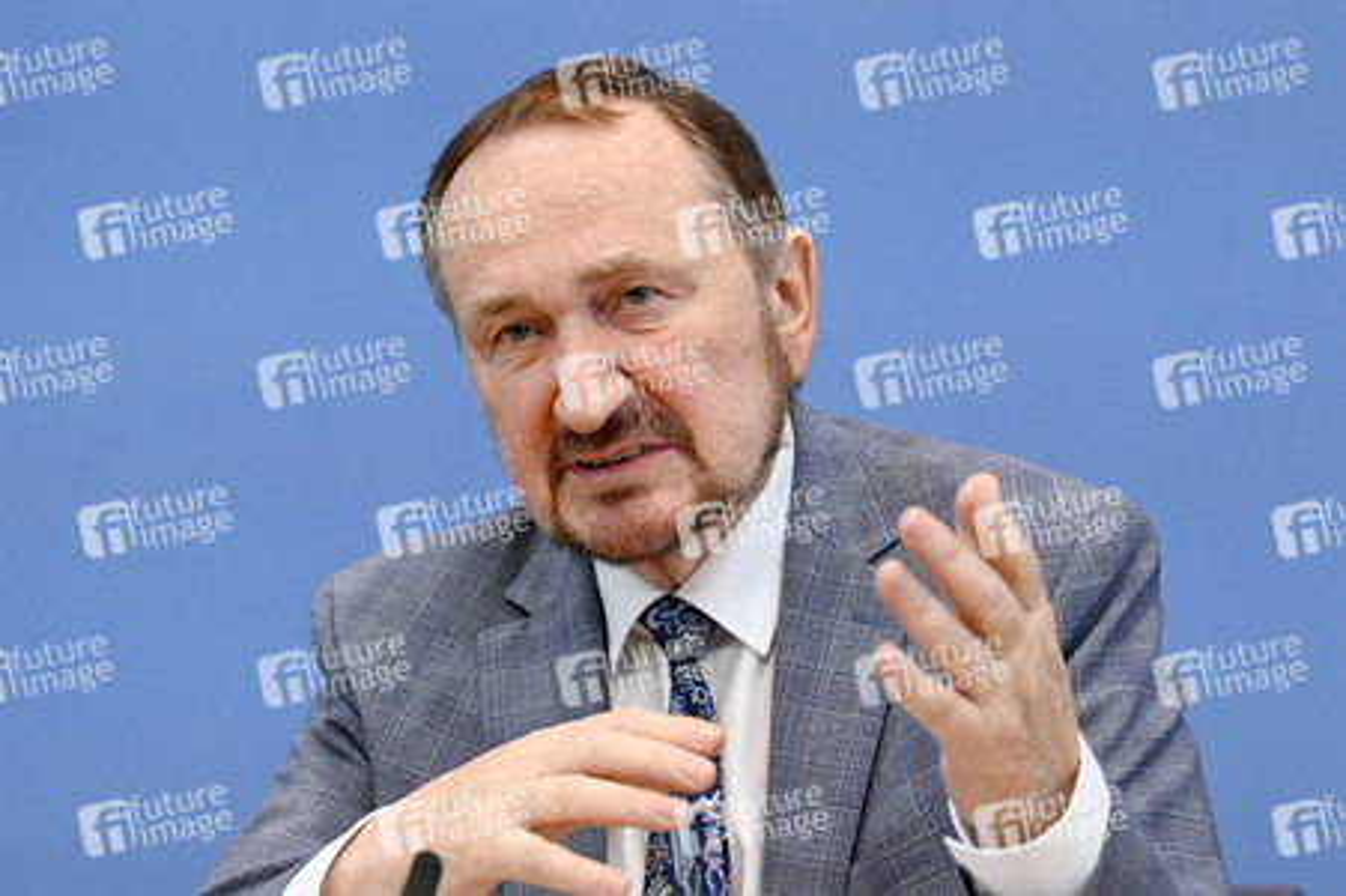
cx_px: 673
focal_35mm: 125
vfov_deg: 11.0
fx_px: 4670
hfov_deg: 16.4
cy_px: 448
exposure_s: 1/800
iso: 3200
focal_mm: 125
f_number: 5
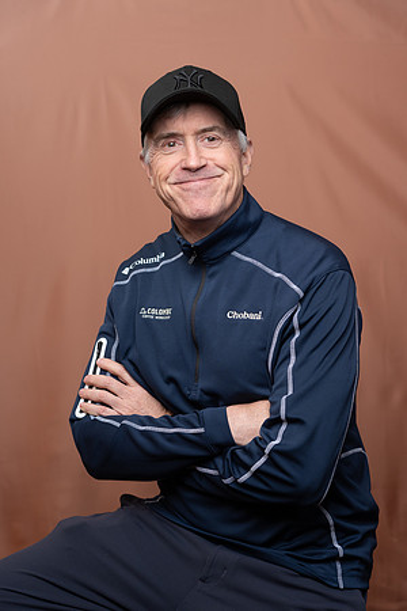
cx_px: 204
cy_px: 306
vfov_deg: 32.4
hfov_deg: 21.9
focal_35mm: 62
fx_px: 1051
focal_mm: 62
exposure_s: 1/160
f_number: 4
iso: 320
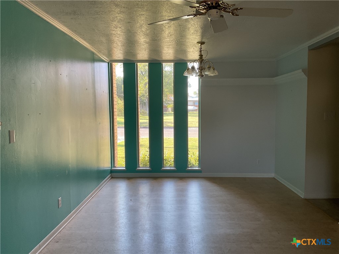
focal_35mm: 29
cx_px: 170
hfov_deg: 61.7
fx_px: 284
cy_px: 127
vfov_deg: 48.2
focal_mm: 3
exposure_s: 1/100
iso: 50
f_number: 1.8
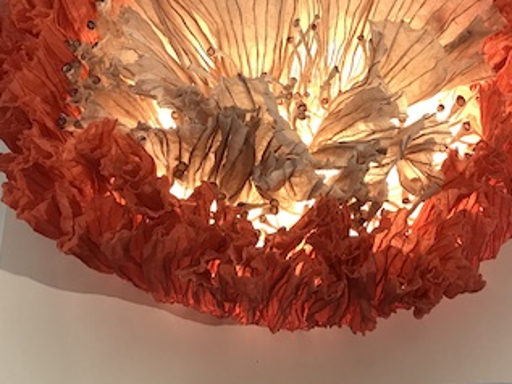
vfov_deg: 27.3
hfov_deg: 36.1
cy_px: 113
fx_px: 784
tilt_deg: -61.3
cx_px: 279
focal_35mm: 53
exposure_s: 1/20
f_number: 1.8
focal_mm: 3.99
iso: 40
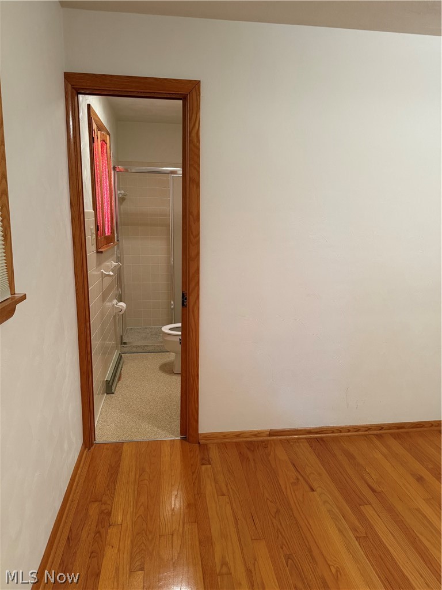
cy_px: 295
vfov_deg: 71.6
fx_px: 409
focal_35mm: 24
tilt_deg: -9.8
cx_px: 221
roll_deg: -0.5
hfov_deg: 56.8
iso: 320
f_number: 1.78
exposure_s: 1/60
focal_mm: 6.76
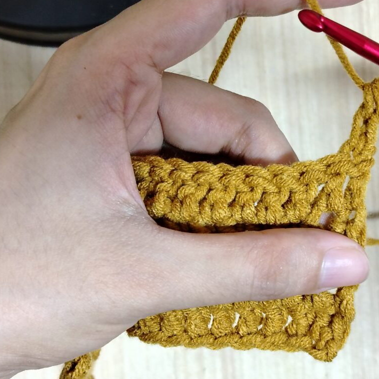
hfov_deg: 20.1
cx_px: 250
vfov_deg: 20.2
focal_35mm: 86
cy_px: 189
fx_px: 1065
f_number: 1.75
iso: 800
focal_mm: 5.25
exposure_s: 1/33.3
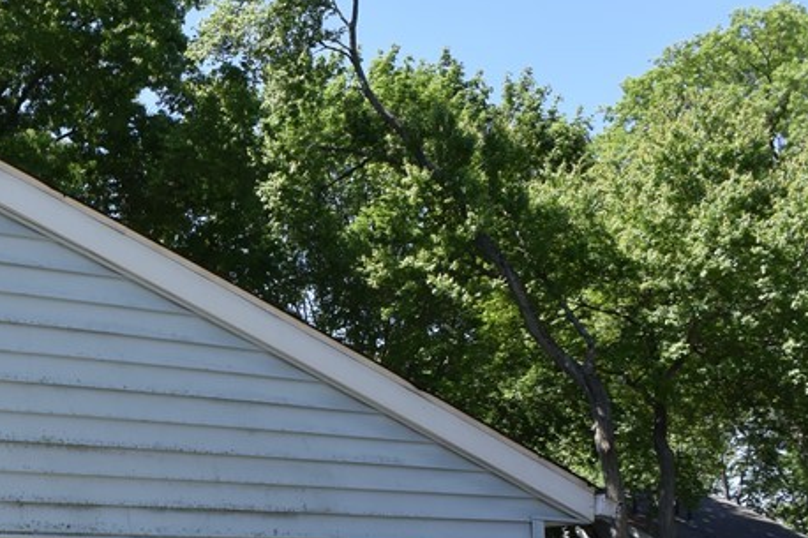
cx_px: -76
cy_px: 543
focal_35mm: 64
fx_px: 1436
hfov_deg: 28.6
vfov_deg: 20.5
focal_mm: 10
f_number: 4.5
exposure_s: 1/400
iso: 160
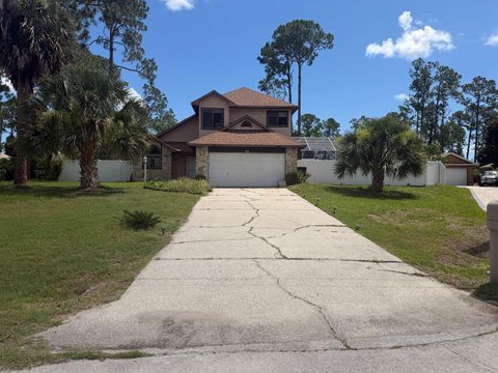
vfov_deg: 54.9
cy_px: 187
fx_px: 360
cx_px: 255
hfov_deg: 69.4
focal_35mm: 25
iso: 80
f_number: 1.78
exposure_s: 1/6711
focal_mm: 6.76
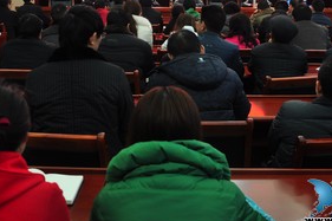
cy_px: 35
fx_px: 442
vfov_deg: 27.3
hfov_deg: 41.1
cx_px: 162
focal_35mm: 48
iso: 400
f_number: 3.5
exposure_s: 1/40
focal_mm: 18
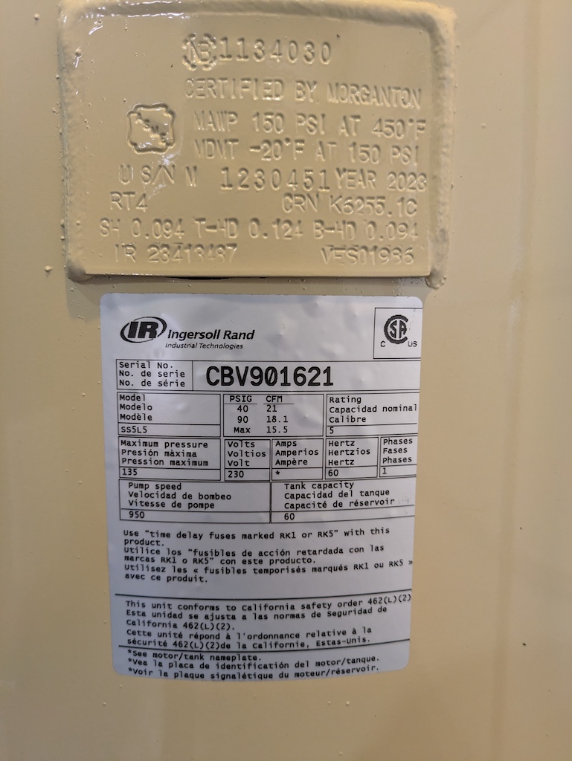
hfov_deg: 54.9
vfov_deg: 69.4
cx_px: 286
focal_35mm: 25
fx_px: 550
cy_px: 380
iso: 552
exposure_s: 1/40
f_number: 1.89
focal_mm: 5.43
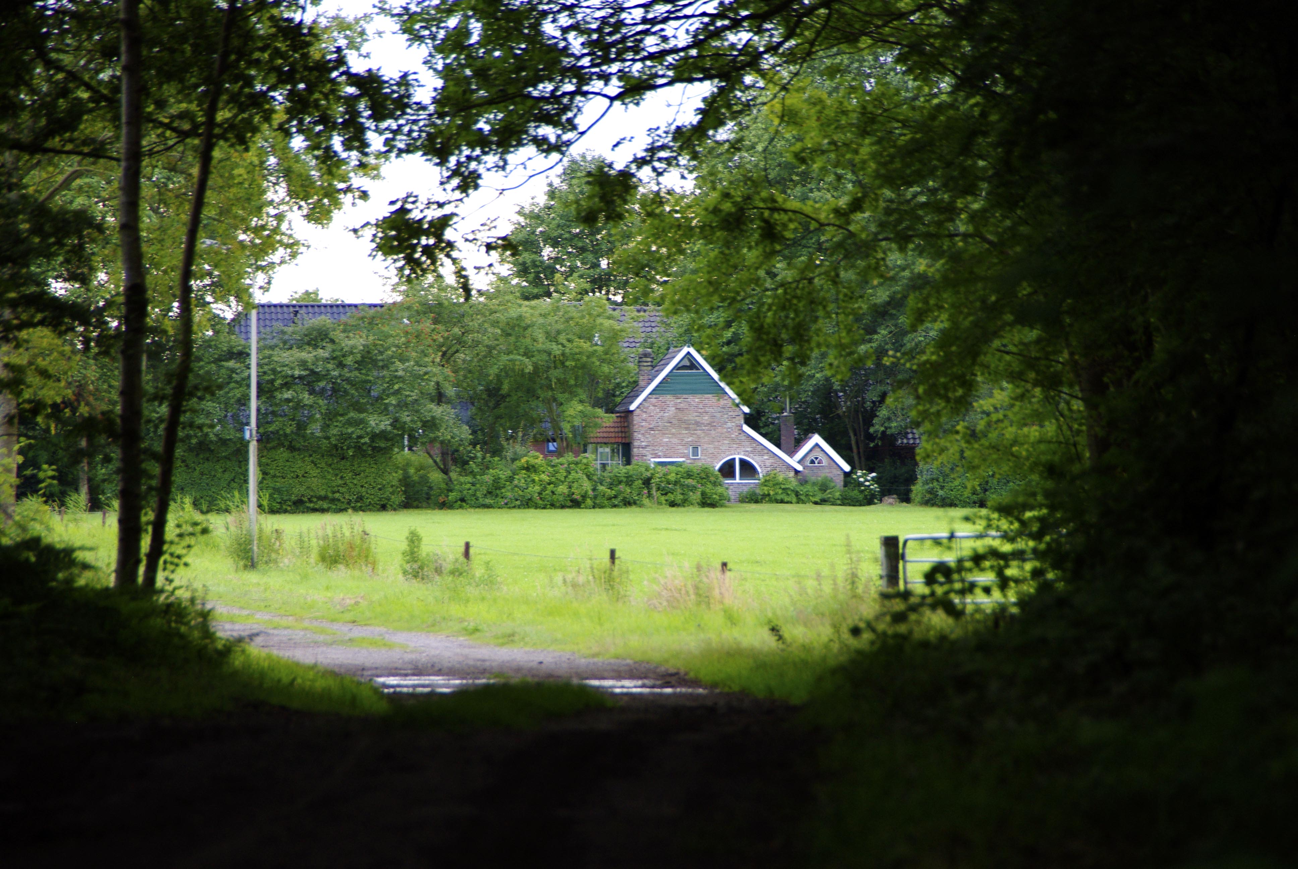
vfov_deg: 5.1
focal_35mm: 270
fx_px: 9747
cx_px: 649
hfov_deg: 7.6
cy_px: 434
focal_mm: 180
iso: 400
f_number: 6.2
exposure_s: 1/45
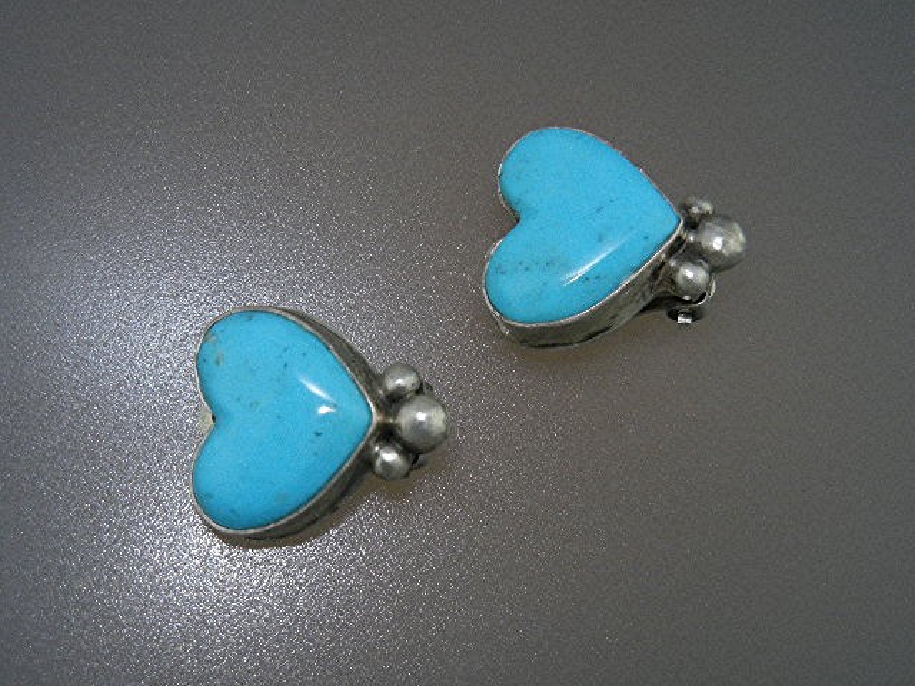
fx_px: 1560
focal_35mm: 59
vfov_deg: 24.8
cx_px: 458
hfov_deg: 32.7
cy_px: 343
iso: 465
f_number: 8
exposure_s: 1/30
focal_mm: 10.6
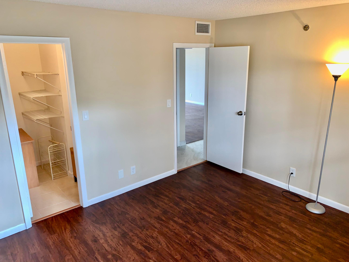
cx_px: 174
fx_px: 262
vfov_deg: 53.1
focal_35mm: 26
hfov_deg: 67.3
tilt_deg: -15.0
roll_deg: +0.6
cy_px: 131
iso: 32
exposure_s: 1/15
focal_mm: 4.25
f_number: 1.8
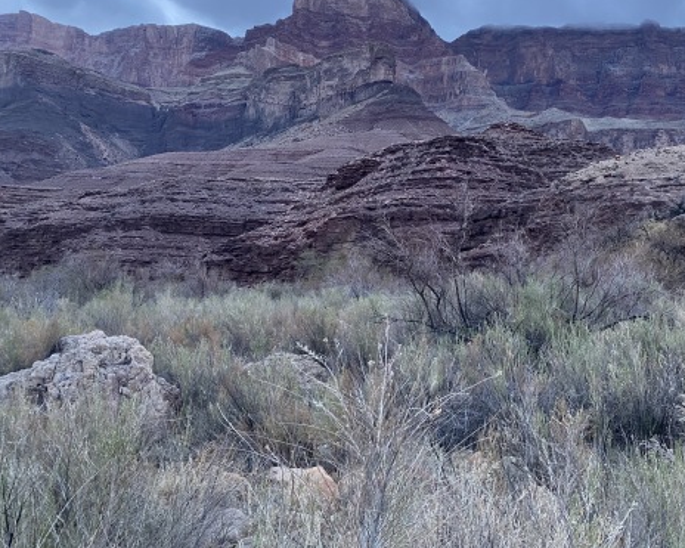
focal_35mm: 35
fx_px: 709
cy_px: 202
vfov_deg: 41.9
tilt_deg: +6.9
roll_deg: -1.9
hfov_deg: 51.2
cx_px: 413
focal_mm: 4.25
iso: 250
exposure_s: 1/60
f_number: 1.8
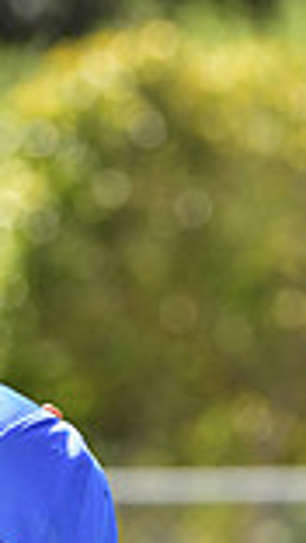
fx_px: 8435
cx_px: -113
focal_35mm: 586
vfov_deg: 3.7
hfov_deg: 2.1
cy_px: 926
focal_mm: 150
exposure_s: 1/200
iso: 80
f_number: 5
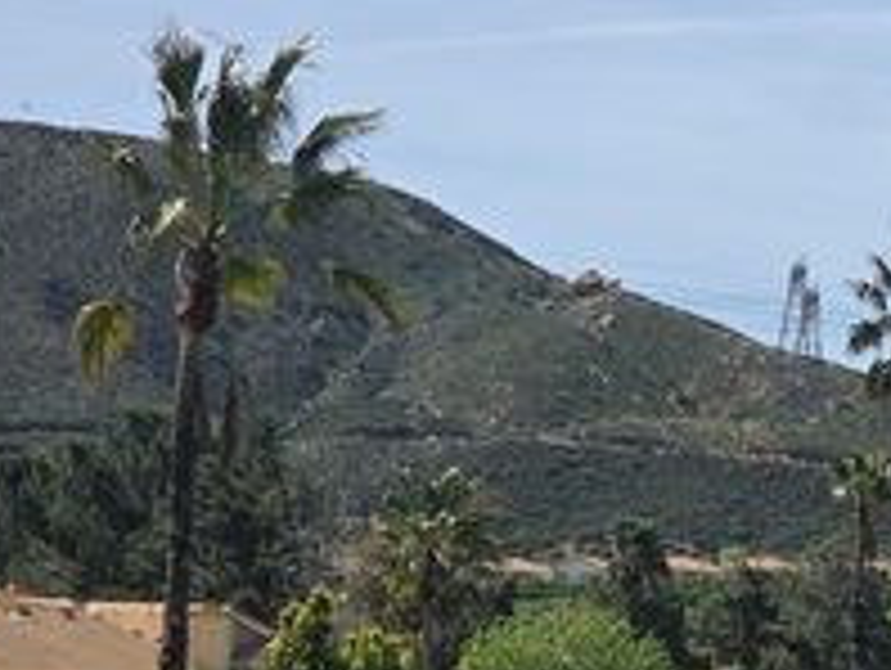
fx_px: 4484
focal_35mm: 174
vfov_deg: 8.5
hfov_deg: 11.3
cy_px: 402
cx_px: 846
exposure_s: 1/2082
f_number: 2.4
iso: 25
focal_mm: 7
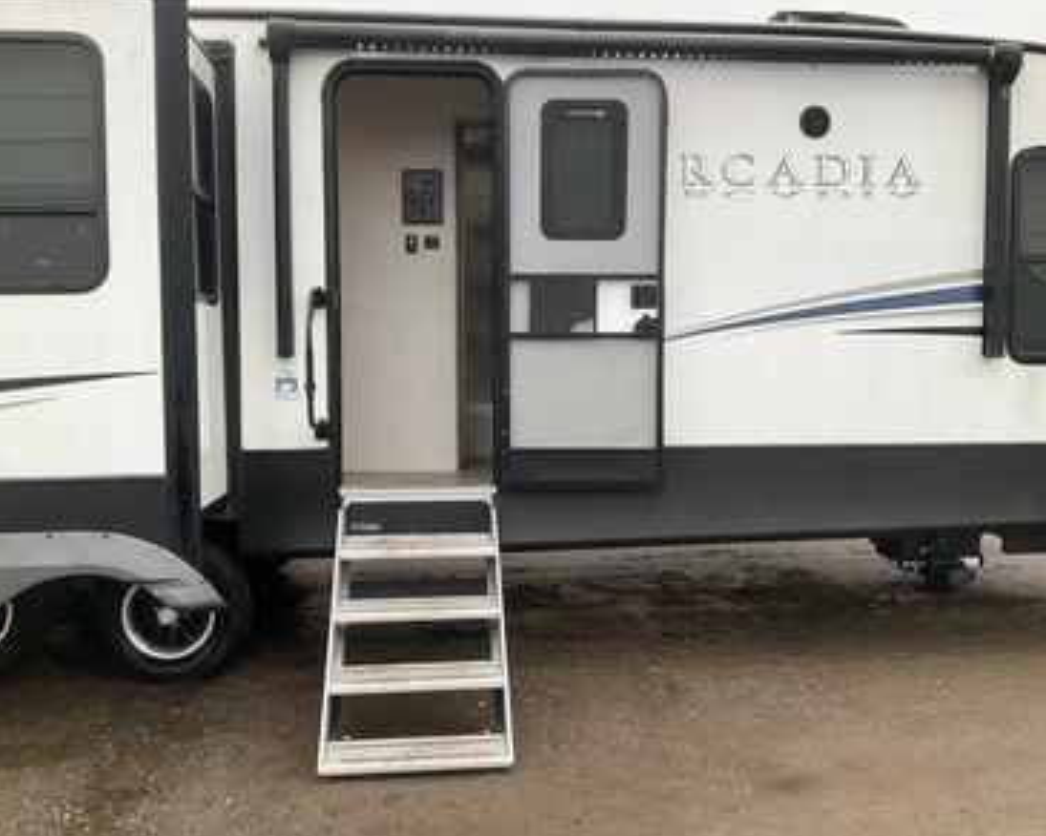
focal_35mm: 31
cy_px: 418
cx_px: 502
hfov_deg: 57.2
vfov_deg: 47.1
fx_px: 960
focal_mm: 3
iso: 80
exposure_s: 1/60
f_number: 1.8
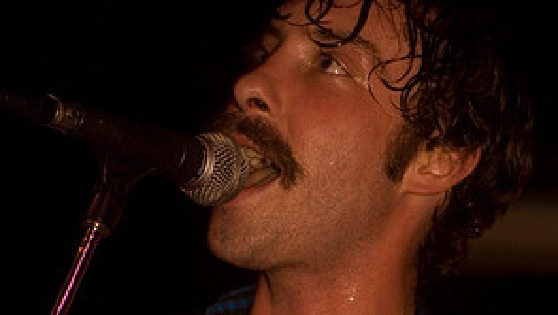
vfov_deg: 7.2
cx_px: 278
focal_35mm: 167
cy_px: 360
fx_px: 2473
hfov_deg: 12.9
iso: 800
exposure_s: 1/60
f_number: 2.8
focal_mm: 70
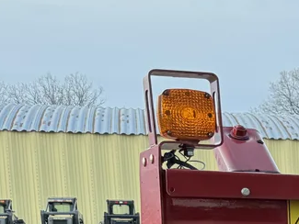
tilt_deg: -5.8
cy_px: 367
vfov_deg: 11.8
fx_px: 1020
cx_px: 712
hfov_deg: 12.9
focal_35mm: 118
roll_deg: -1.3
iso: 100
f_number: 1.78
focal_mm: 6.76
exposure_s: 1/247
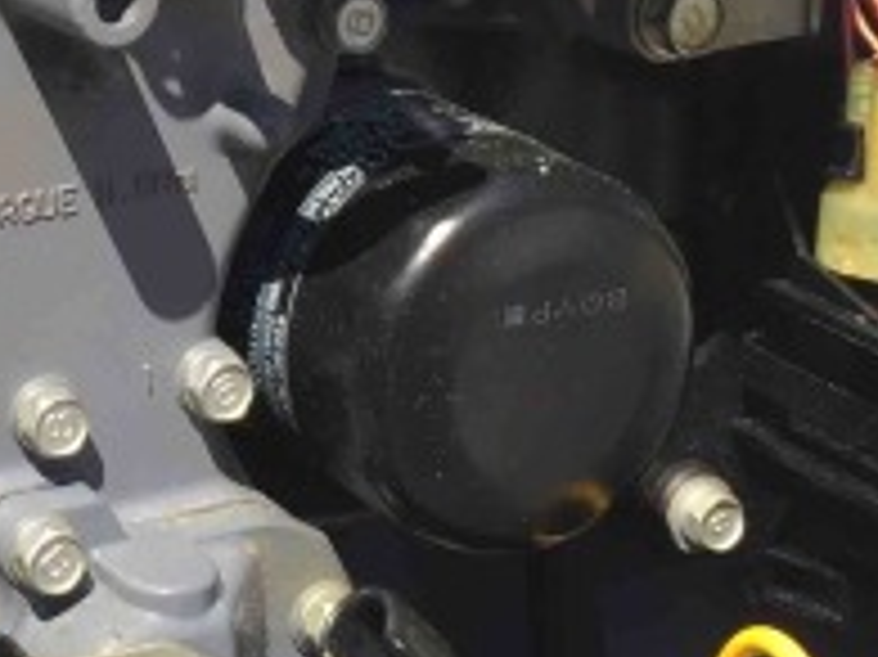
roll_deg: -3.1
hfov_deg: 16.0
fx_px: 3016
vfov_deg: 12.2
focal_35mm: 119
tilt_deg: -10.2
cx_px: -126
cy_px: -112
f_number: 2.2
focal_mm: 4.15
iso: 32
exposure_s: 1/732
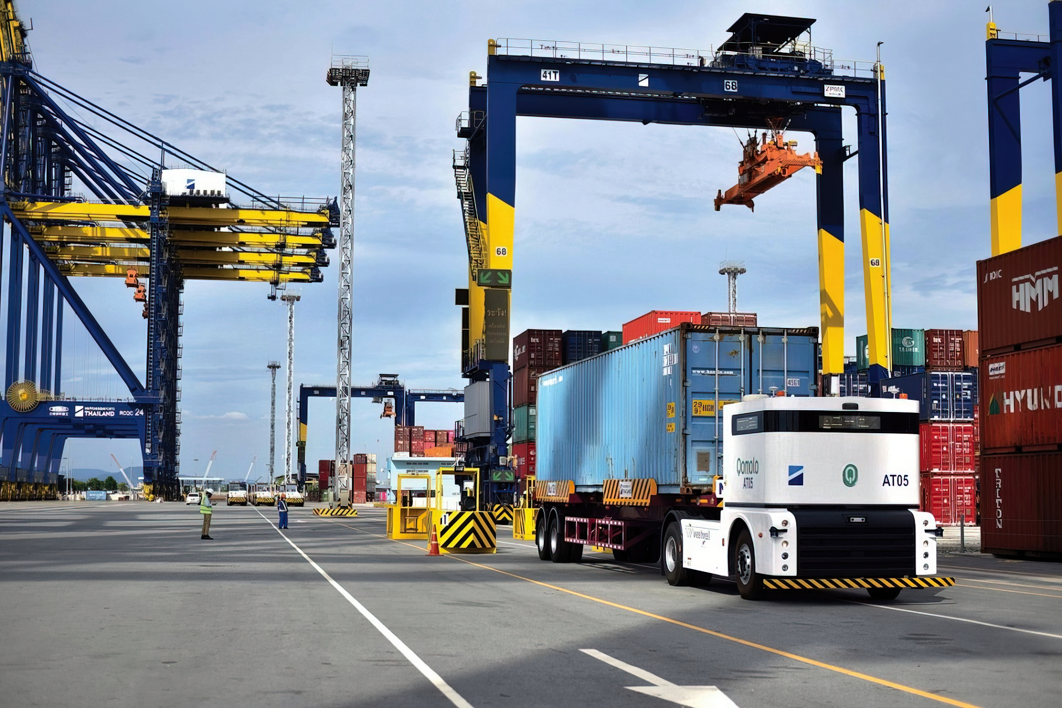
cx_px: 531
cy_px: 354
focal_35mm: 50
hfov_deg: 39.6
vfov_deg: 27.0
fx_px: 1475
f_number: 2
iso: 71
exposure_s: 1/4000
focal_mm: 50
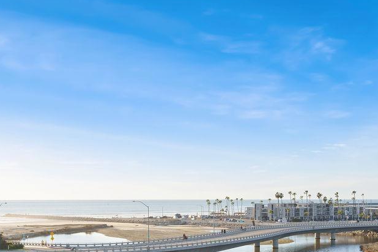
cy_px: 192
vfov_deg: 23.1
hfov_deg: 34.5
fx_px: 609
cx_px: 172
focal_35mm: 58
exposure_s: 1/40
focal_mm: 35
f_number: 11
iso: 400
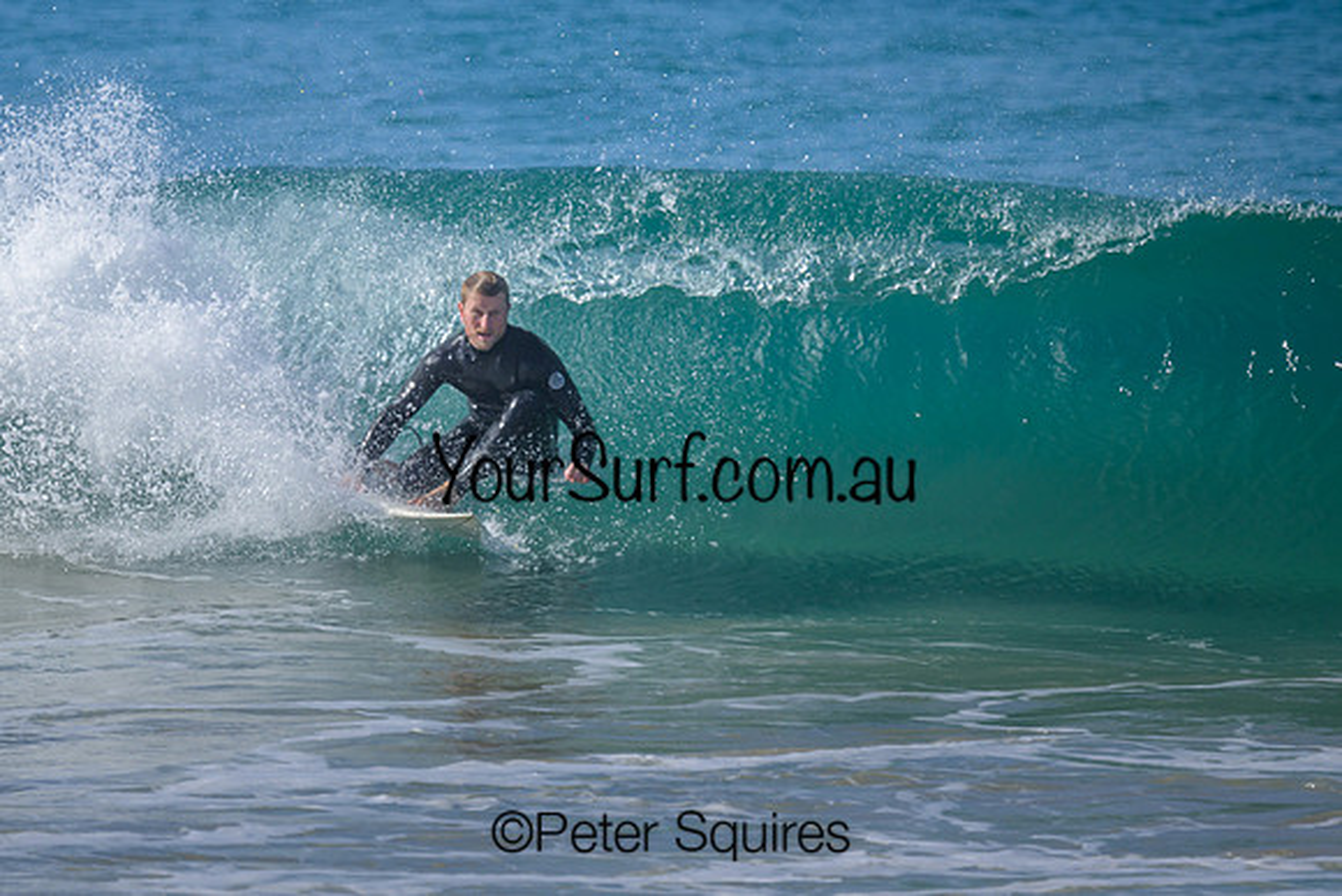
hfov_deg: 1.9
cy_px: 291
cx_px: 421
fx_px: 40963
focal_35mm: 1099
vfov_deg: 1.3
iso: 360
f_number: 6.3
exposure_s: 1/2000
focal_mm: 800
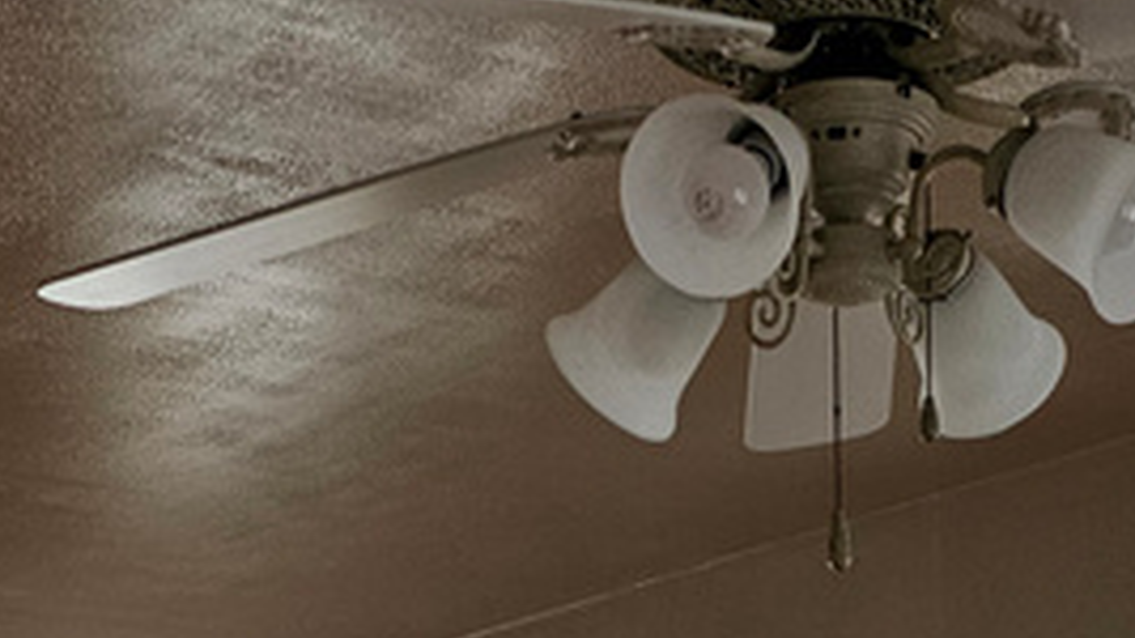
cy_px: 1446
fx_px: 2888
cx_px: 689
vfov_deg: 11.0
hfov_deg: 22.2
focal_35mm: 96
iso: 200
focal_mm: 6.3
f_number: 1.7
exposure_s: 1/120
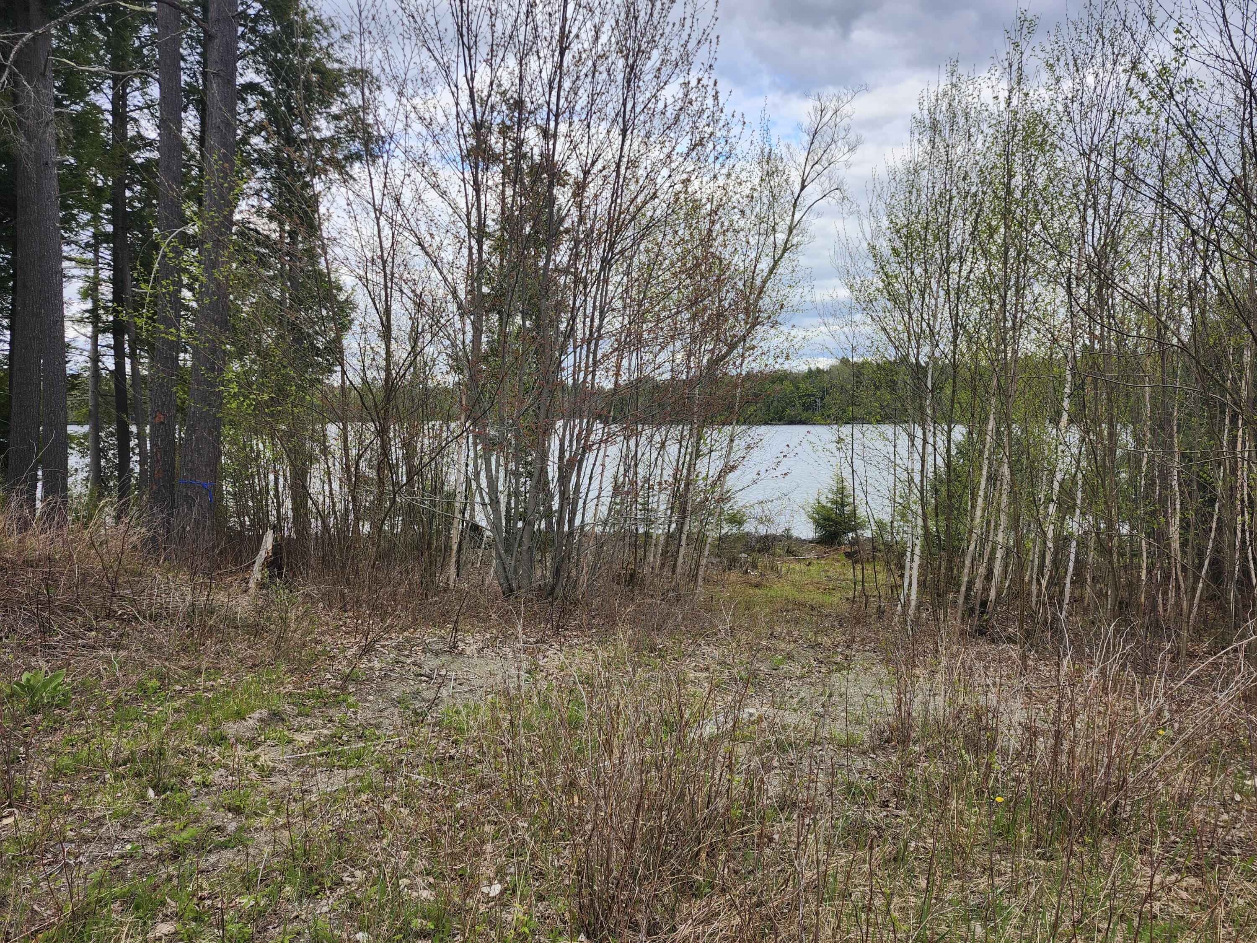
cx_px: 628
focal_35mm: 23
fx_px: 835
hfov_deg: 73.9
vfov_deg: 58.9
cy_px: 472
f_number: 1.8
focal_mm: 5.54
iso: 25
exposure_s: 1/277
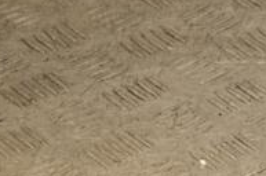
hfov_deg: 8.4
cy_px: 172
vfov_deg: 5.6
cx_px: 354
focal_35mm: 243
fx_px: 1793
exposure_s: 1/200
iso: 800
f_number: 5
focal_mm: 52
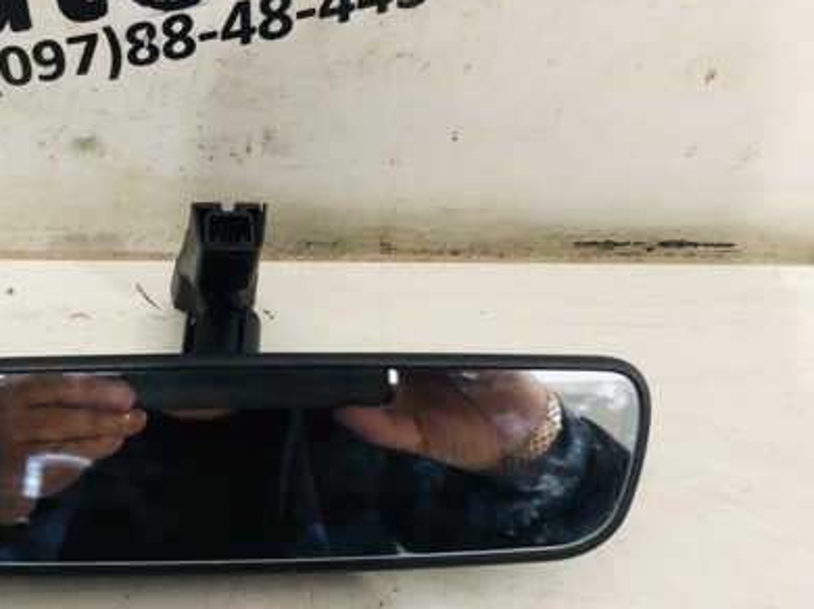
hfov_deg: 40.0
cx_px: 196
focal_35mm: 46
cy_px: 274
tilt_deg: -45.6
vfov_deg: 31.5
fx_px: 1081
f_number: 1.8
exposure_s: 1/11
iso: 100
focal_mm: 3.99
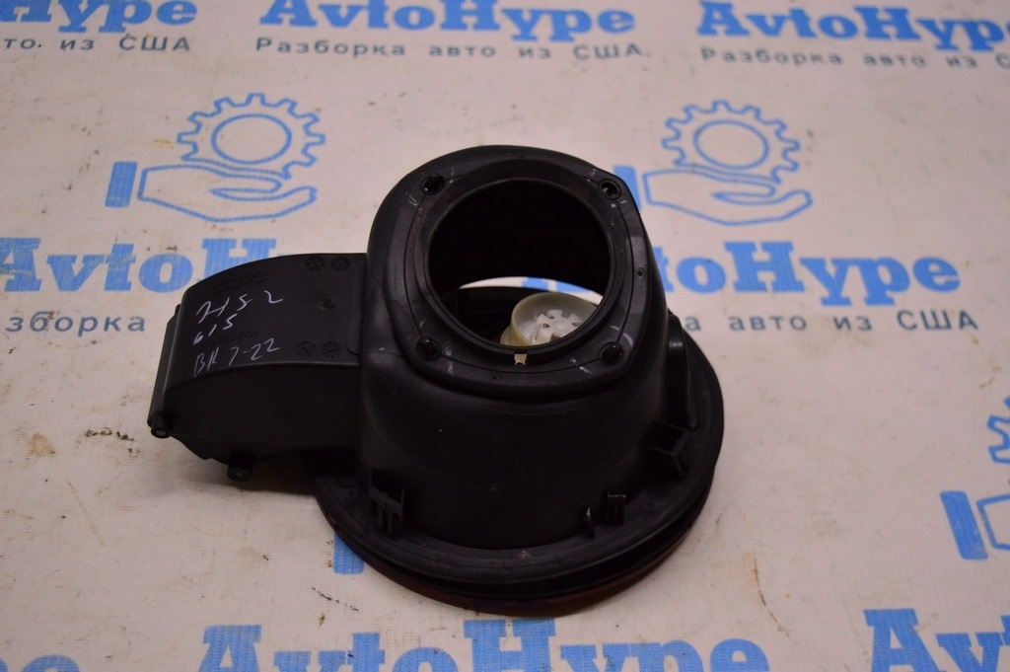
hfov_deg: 41.1
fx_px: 1346
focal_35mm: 48
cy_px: 336
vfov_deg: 28.0
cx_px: 505
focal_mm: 32
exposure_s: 1/400
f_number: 4.5
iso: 1600
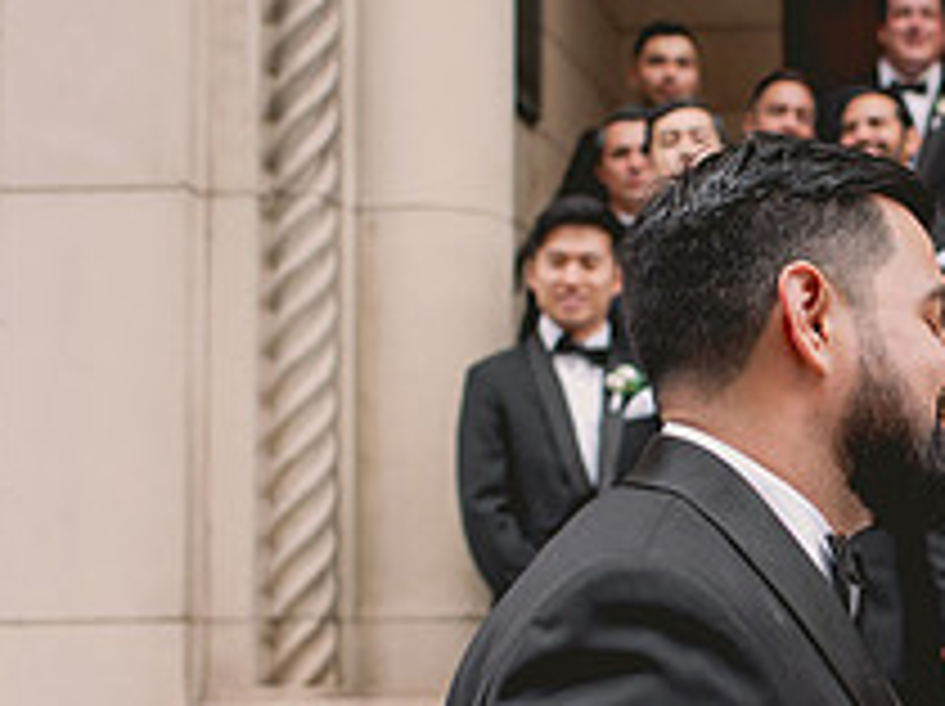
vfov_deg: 15.8
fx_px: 2536
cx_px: 1184
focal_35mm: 93
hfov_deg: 19.6
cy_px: 506
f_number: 3.5
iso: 400
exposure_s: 1/1250
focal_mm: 35
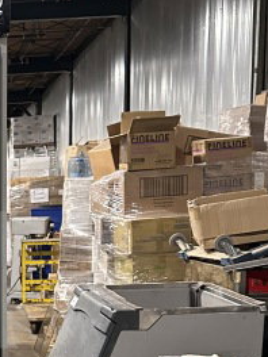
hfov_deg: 18.2
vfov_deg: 25.5
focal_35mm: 74
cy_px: 318
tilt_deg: -9.2
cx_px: -104
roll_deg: +1.0
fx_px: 764
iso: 500
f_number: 1.78
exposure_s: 1/60
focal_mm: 6.86
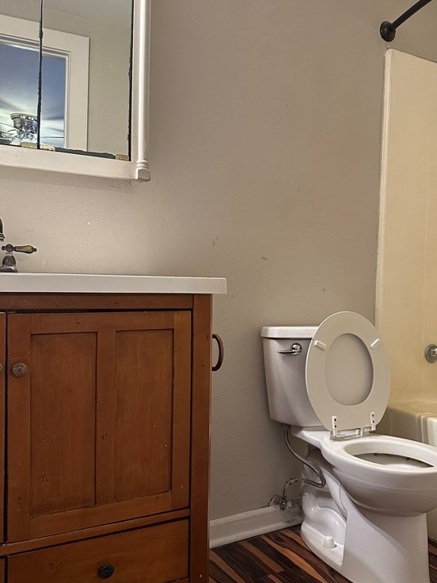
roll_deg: -1.8
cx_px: 275
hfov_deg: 41.5
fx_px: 572
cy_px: 296
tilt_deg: +0.4
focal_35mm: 34
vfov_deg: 54.0
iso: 400
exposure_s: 1/60
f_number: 1.78
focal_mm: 6.86
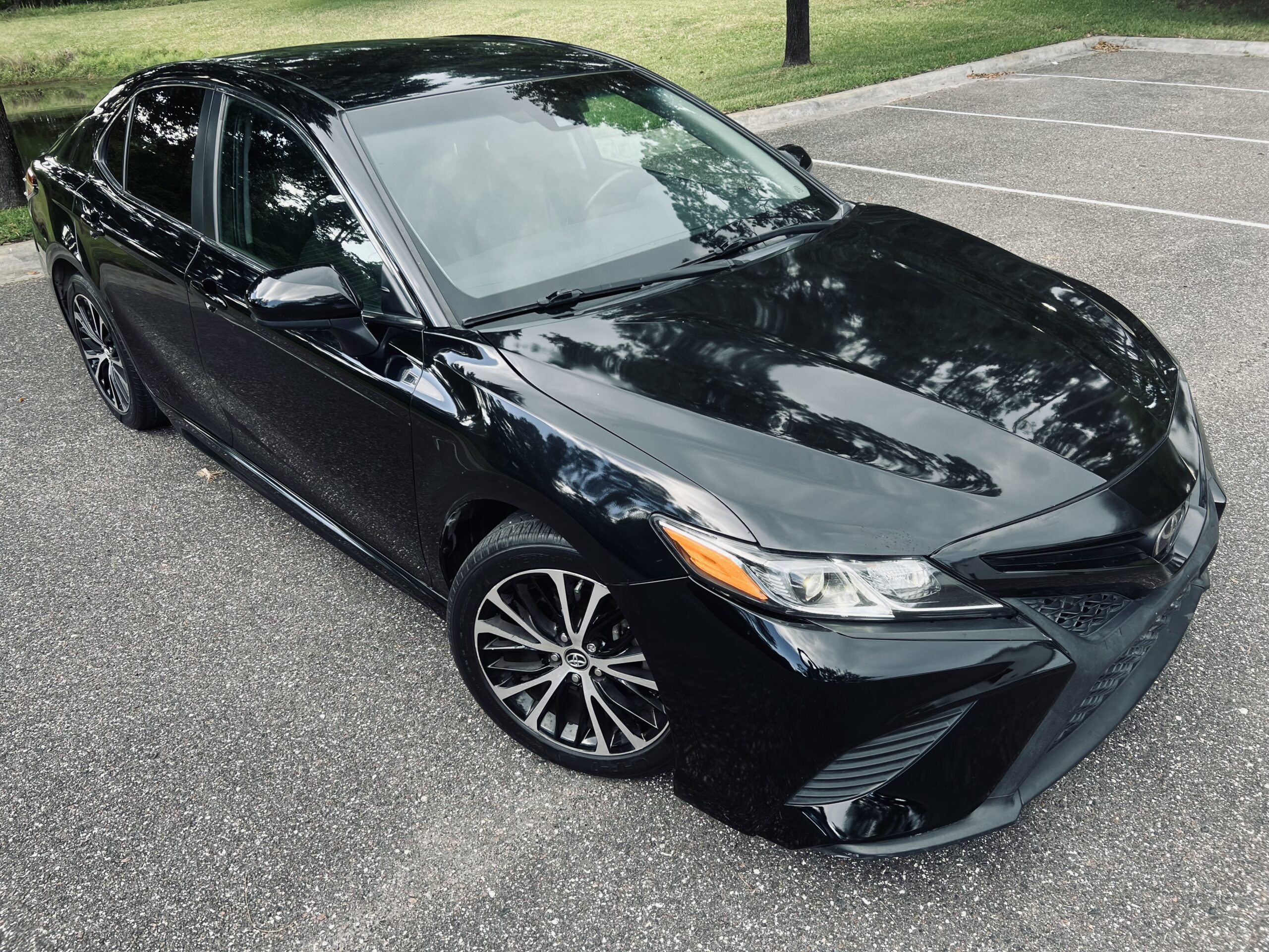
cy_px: 476
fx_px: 953
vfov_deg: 53.1
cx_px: 634
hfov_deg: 67.3
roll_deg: +3.3
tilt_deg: -28.8
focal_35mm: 26
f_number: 1.5
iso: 50
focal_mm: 5.7
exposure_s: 1/121
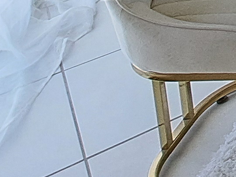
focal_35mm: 96
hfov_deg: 12.5
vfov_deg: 11.5
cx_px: 648
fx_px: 654
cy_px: -298
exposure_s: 1/115
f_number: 2.2
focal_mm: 1.74
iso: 50
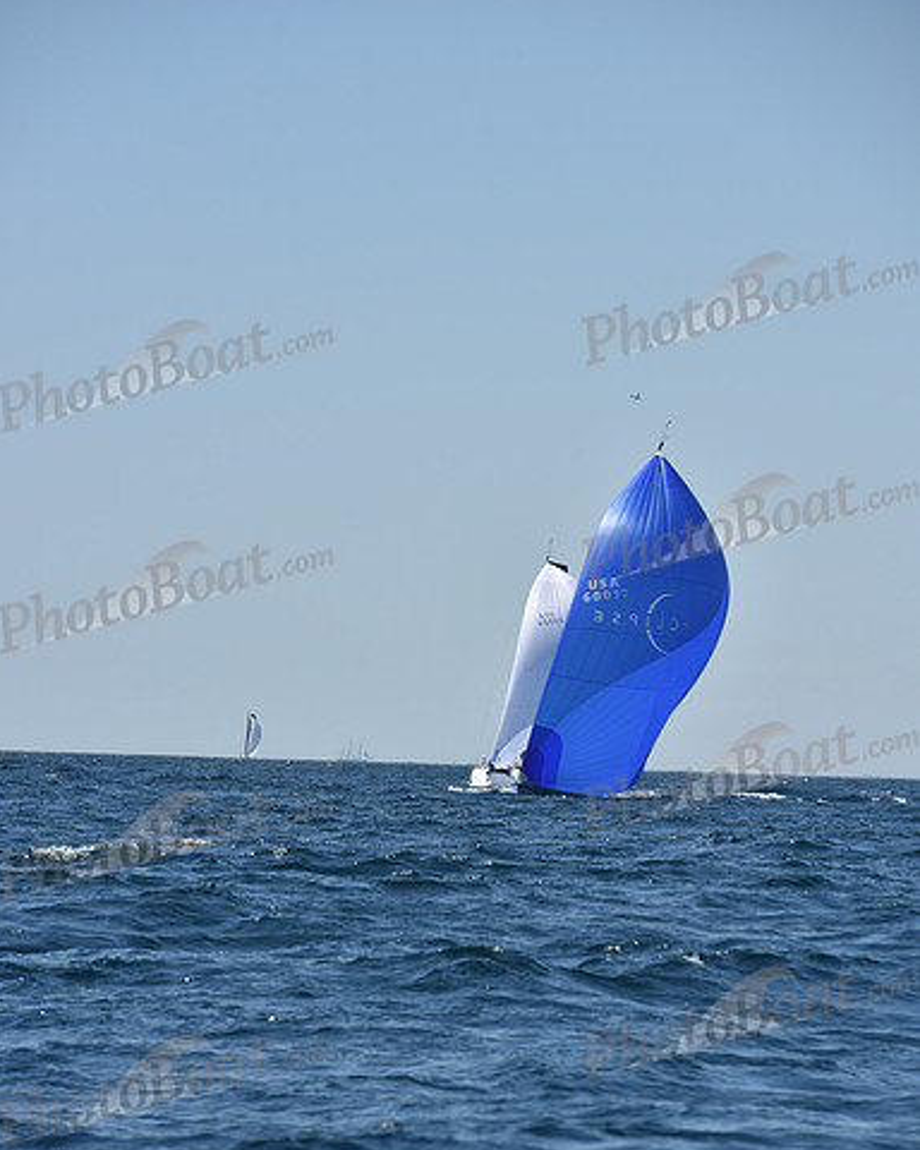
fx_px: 7726
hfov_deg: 6.8
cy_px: 683
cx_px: 459
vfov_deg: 8.5
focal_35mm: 227
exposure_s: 1/1000
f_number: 8
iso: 200
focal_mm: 200
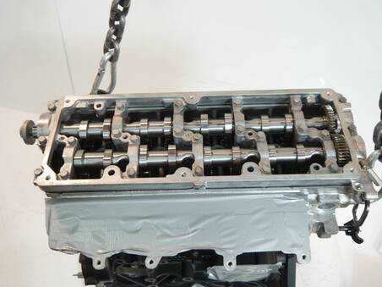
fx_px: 375
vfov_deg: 41.8
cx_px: 196
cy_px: 144
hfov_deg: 54.0
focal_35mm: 34
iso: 800
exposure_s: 1/125
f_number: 3.8
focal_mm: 16
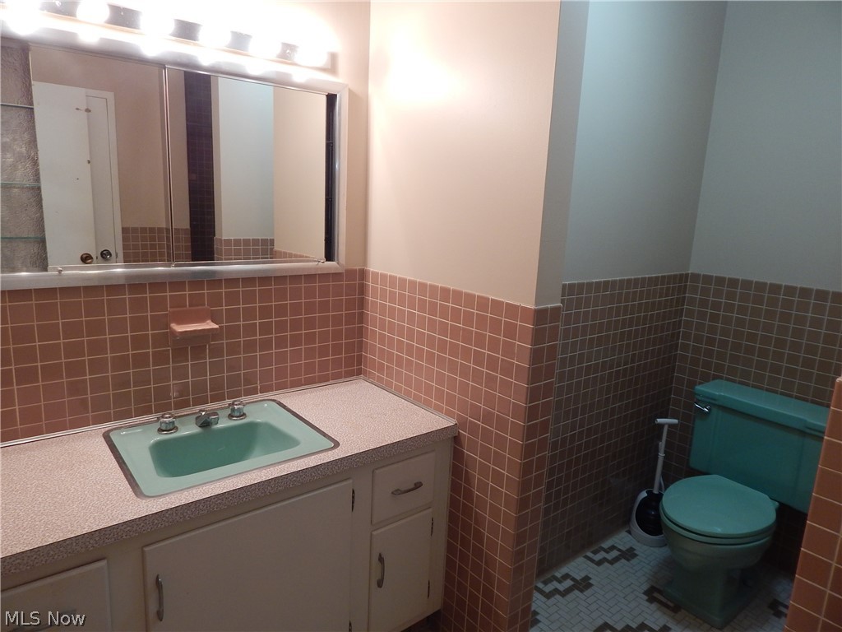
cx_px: 421
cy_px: 316
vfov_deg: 61.1
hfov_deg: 76.4
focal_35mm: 22
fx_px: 535
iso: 180
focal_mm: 4
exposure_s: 1/30
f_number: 3
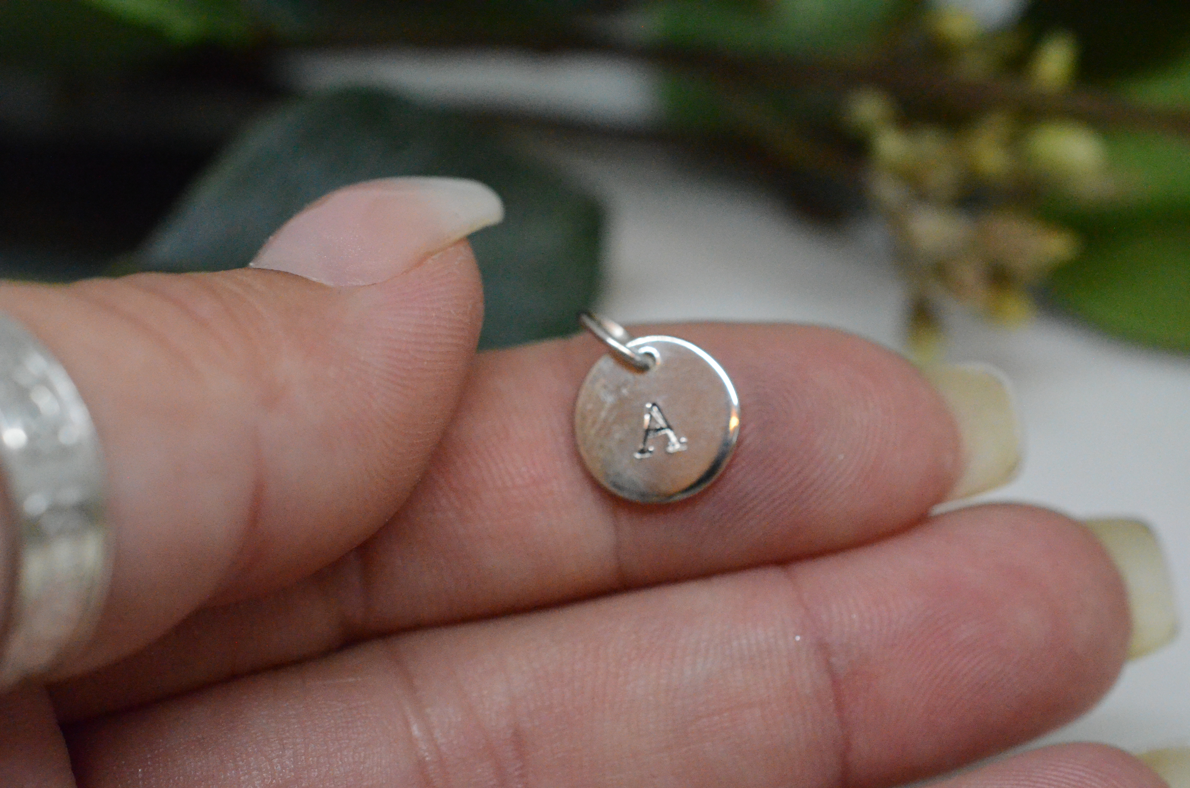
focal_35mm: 60
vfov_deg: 22.5
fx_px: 1979
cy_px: 394
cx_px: 595
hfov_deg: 33.5
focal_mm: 40
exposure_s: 1/1250
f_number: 8
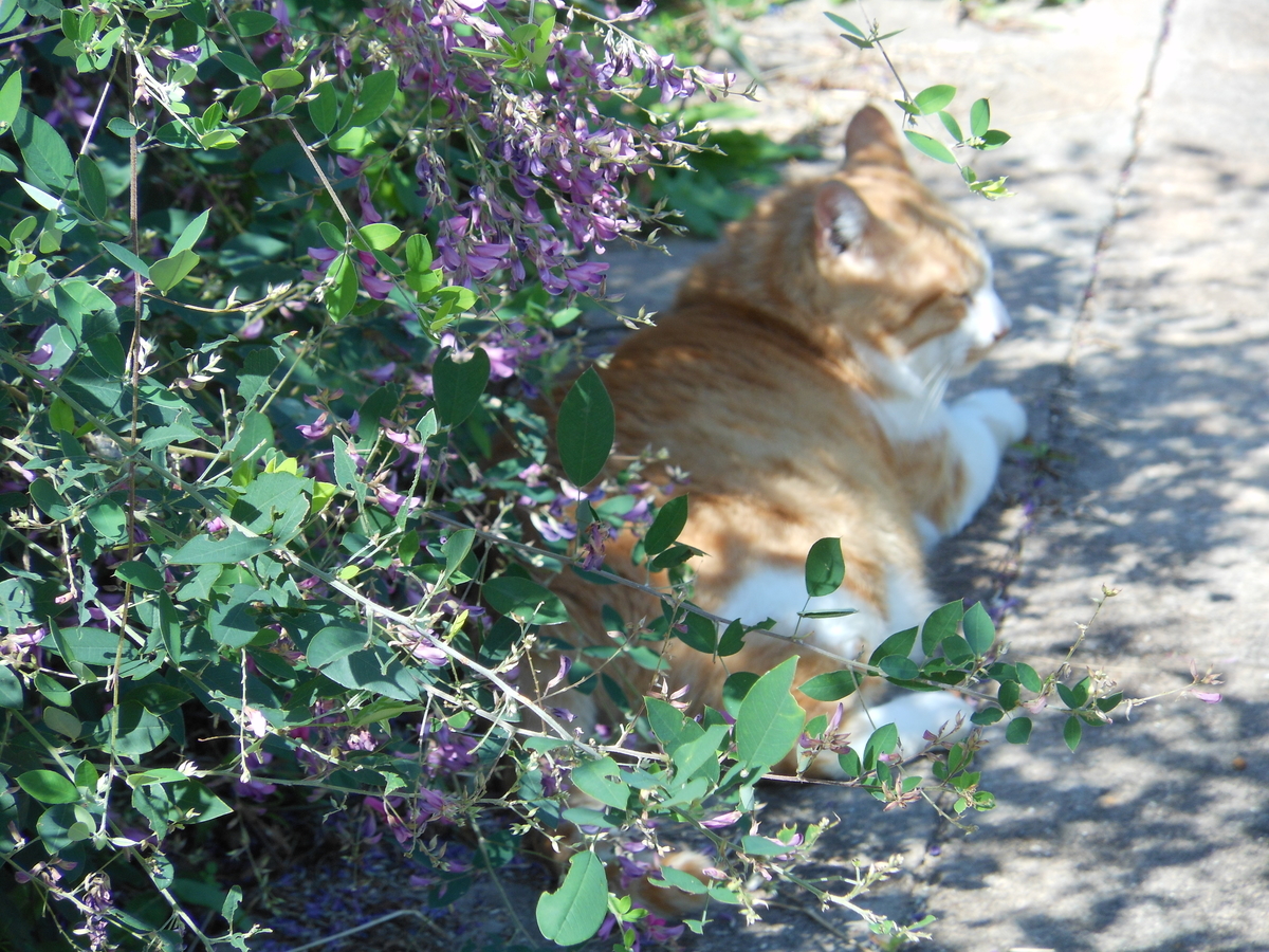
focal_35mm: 196
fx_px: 7185
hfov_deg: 10.1
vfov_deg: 7.6
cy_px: 476
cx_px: 634
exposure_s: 1/125
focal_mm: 35
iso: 80
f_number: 5.6
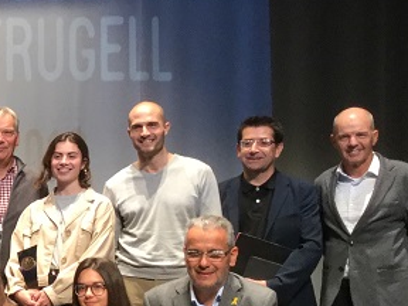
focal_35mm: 97
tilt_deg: +0.0
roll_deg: -3.2
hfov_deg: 18.1
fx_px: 1143
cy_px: 254
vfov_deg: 15.1
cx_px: -197
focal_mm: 3.3
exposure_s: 1/33
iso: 80
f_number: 2.4
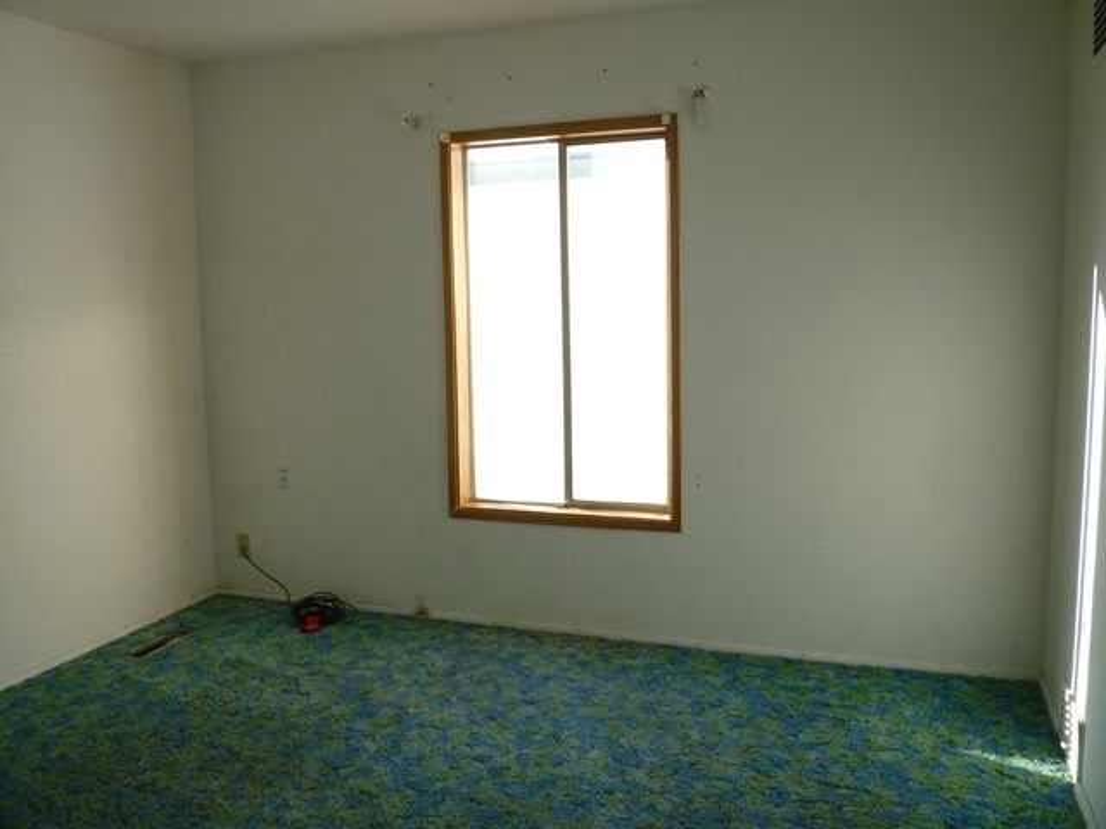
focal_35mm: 29
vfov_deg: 48.2
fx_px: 927
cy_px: 414
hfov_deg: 61.7
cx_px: 553
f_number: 3.3
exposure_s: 1/80
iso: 80
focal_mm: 5.2
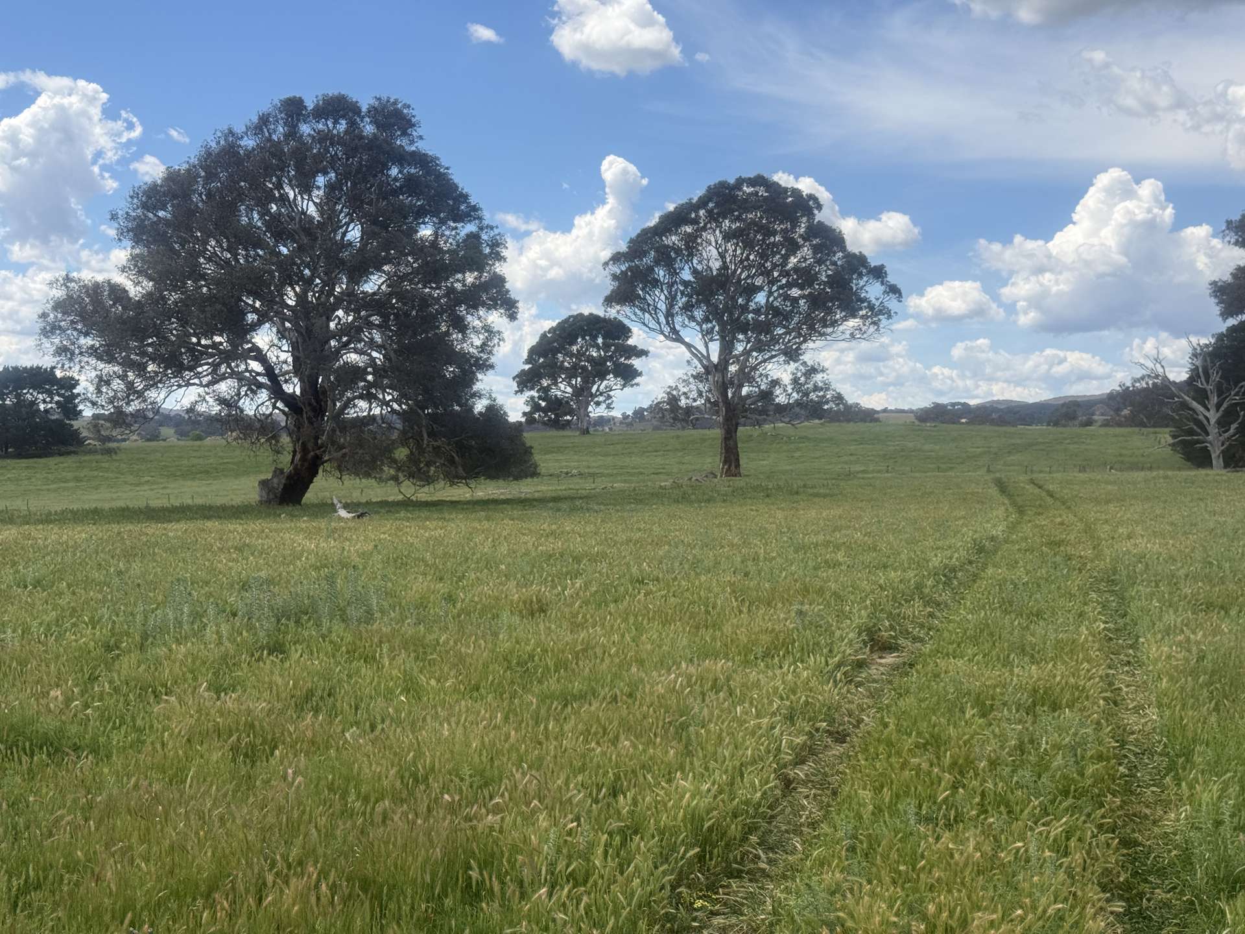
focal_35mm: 48
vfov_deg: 30.3
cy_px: 467
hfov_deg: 39.7
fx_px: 1726
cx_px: 622
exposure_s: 1/5587
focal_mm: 6.76
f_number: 1.78
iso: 80
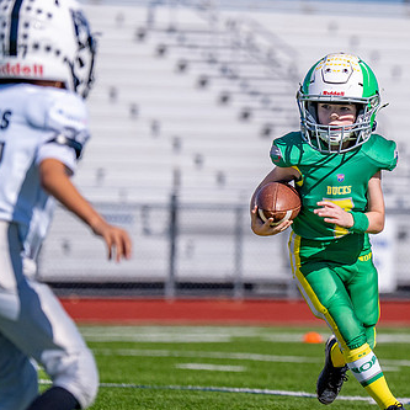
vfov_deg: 4.4
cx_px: 525
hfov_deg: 4.4
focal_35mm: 400
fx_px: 5360
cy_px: 180
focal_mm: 141
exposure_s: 1/8000
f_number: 2.8
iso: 250
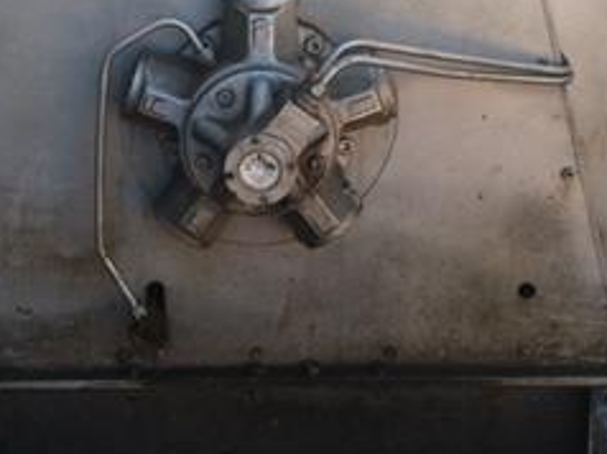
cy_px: 51
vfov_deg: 15.5
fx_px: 1647
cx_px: 278
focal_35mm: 94
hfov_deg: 20.9
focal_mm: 3.85
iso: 100
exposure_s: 1/120
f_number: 2.8
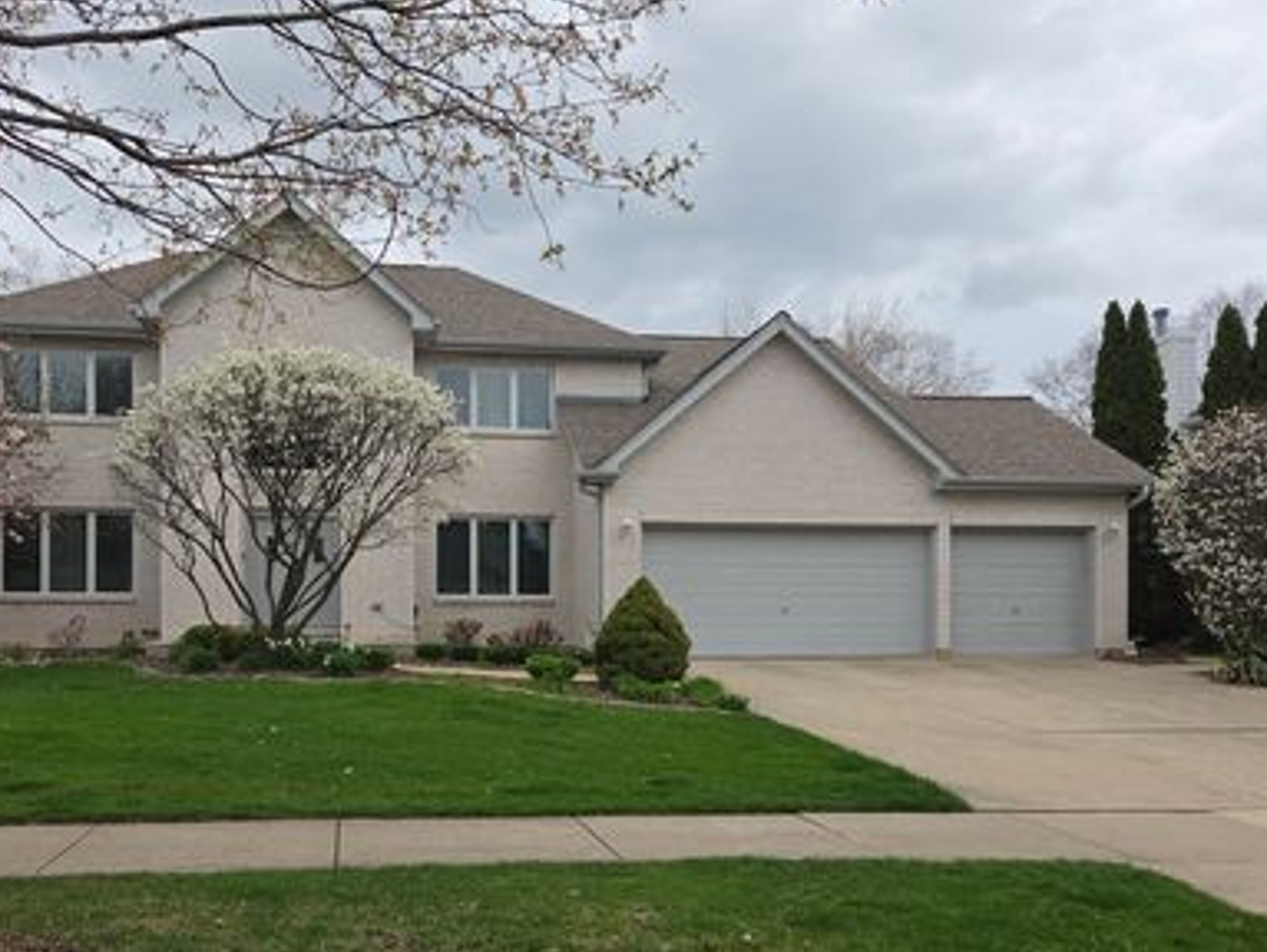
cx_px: 519
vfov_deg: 46.4
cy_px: 600
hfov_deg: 59.5
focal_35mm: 30
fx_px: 1099
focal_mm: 5.4
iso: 25
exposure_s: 1/617
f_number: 1.8
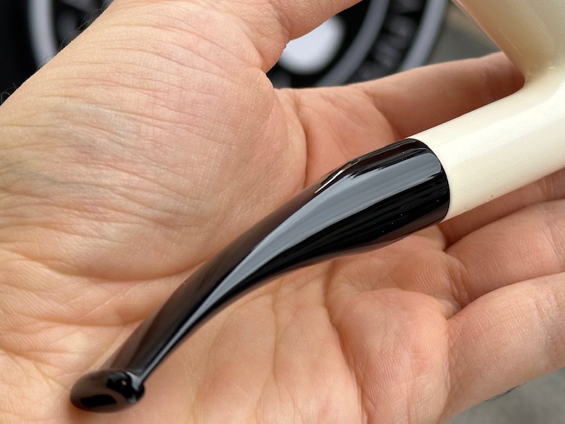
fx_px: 1339
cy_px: 82
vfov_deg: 17.8
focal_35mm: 82
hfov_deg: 23.7
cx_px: 398
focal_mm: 6.86
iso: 64
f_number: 1.78
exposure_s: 1/343
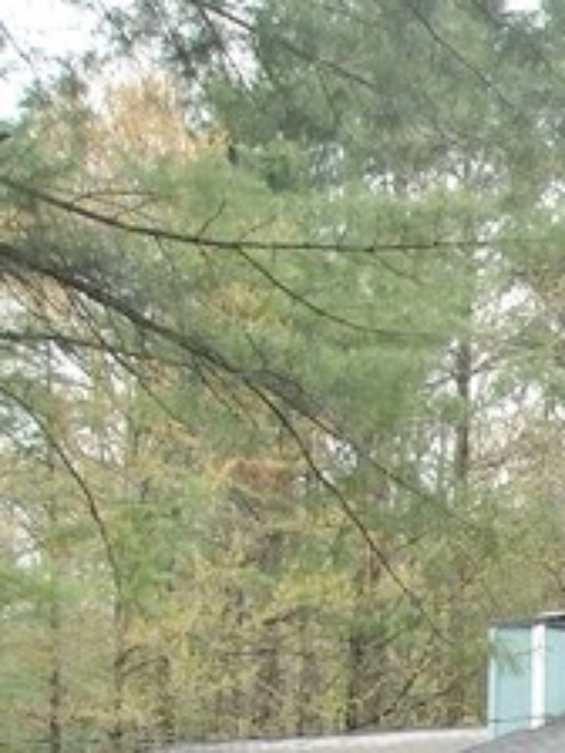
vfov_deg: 19.1
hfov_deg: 13.6
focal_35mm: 100
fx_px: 2176
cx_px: 942
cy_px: 756
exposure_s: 1/60
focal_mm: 5.7
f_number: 2.8
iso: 135
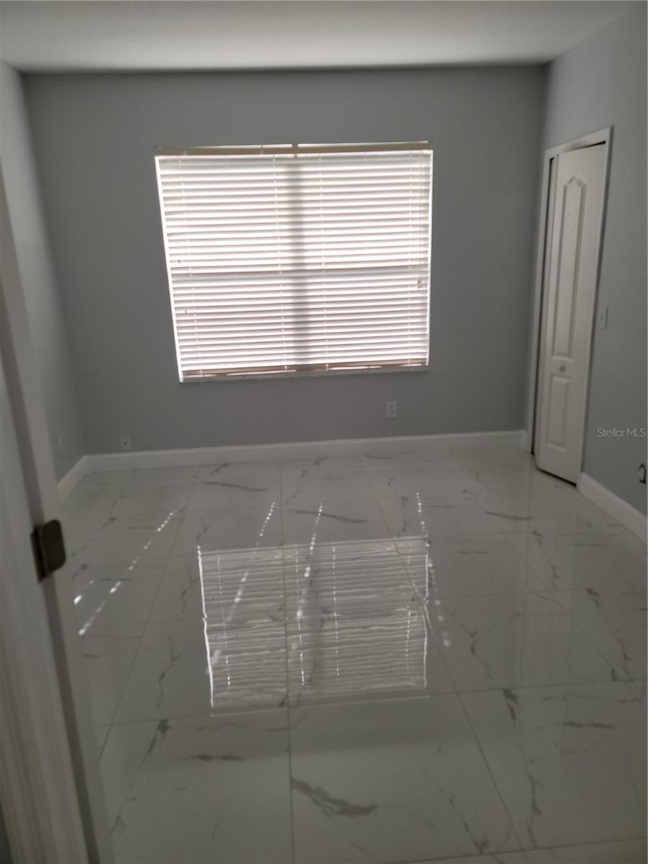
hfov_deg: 54.9
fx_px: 624
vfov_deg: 69.4
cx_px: 324
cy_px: 432
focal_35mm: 25
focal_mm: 7
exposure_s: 1/120
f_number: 1.8
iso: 40
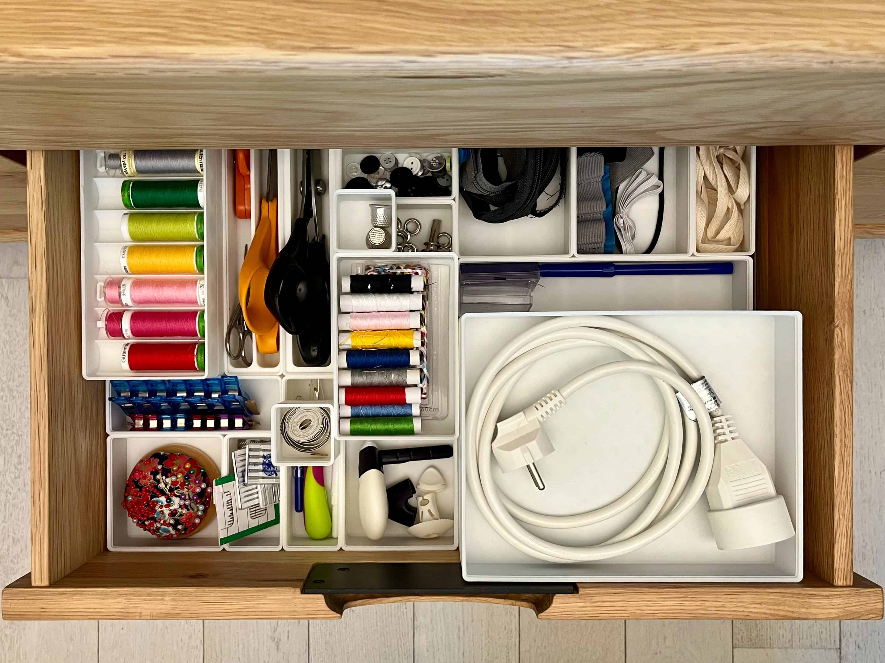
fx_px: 665
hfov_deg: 67.3
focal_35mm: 26
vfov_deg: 53.1
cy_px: 332
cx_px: 442
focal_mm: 5.1
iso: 160
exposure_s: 1/50
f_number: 1.6
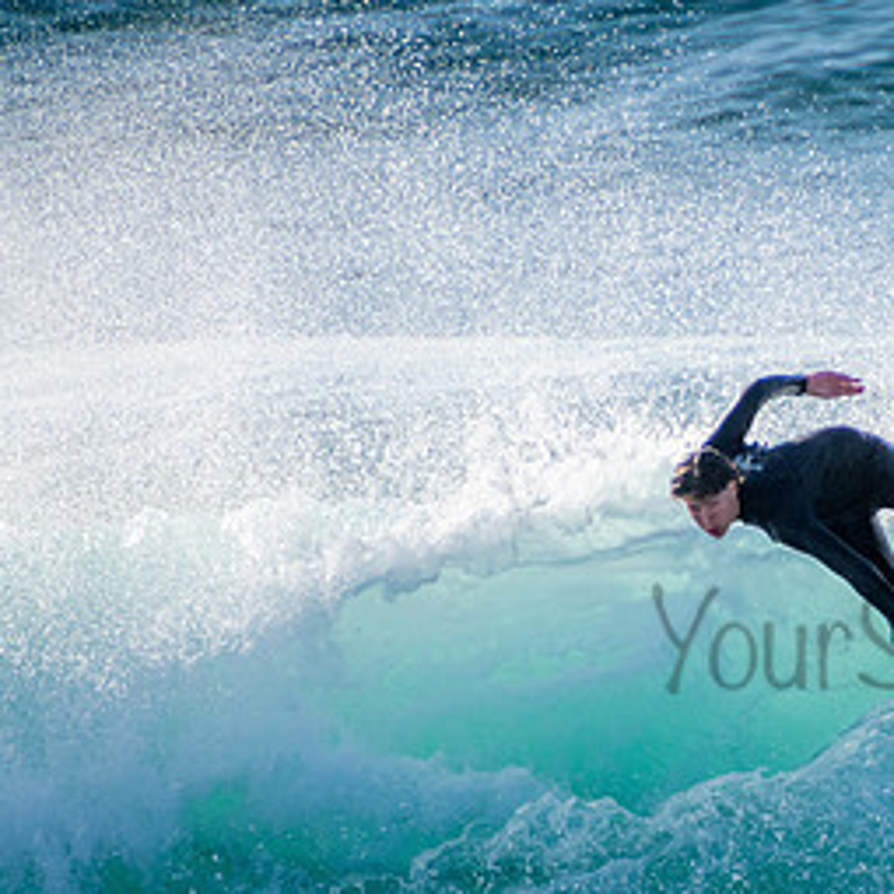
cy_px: 608
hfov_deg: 1.5
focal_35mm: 1159
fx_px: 33865
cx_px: 1013
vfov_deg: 1.5
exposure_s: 1/2000
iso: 250
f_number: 5.6
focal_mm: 400
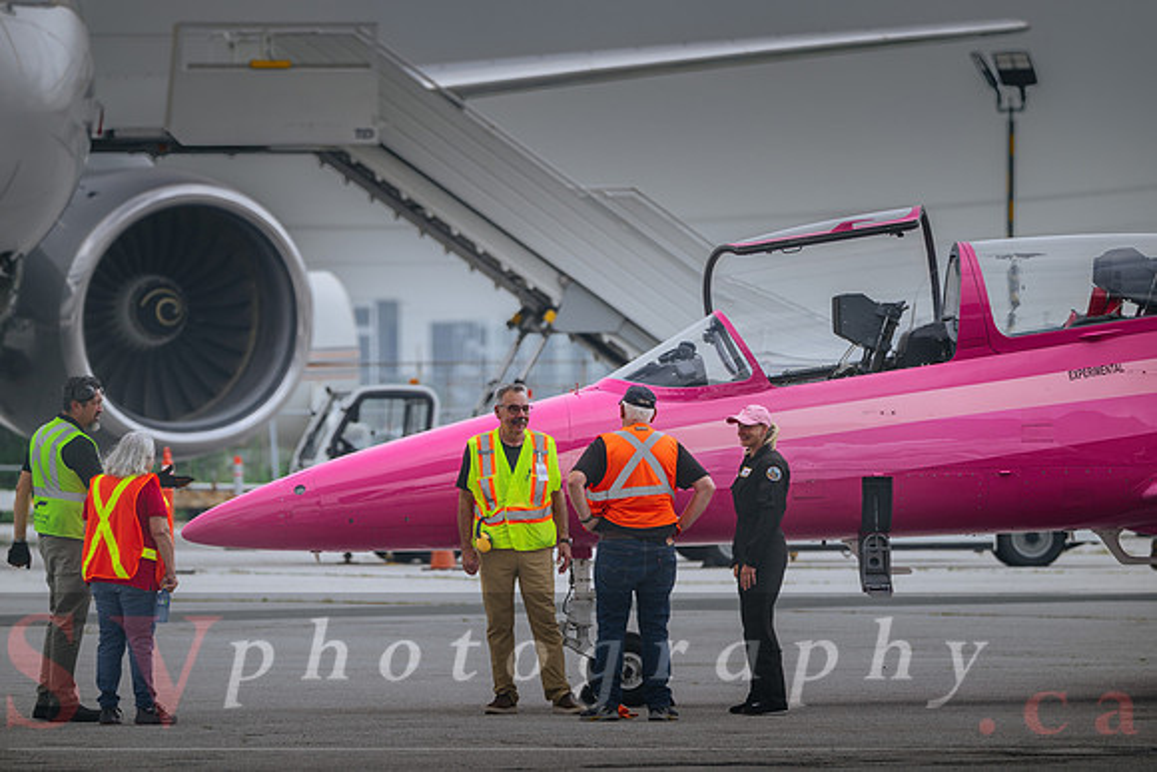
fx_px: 11168
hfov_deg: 5.9
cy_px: 394
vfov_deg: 4.0
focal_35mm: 347
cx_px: 566
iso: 125
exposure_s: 1/125
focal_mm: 340
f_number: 6
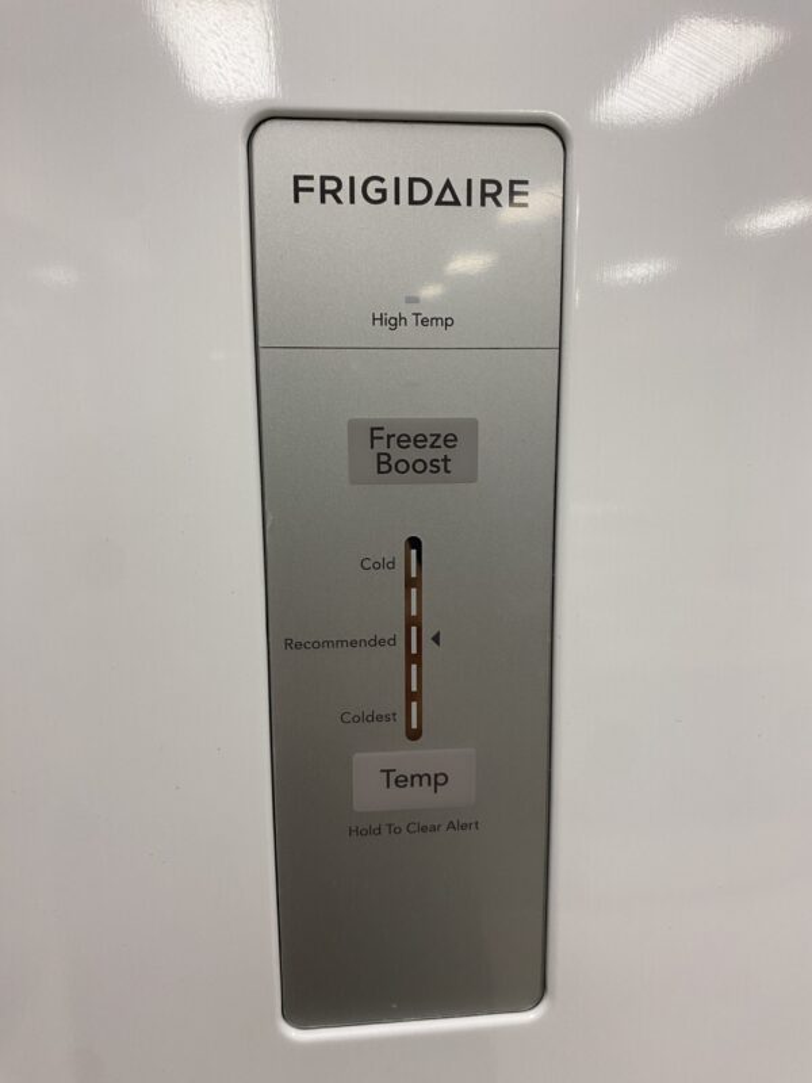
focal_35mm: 26
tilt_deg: -9.2
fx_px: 813
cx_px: 406
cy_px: 542
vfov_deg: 67.3
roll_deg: +0.1
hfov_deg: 53.1
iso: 80
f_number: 1.8
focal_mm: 4.25
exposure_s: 1/67
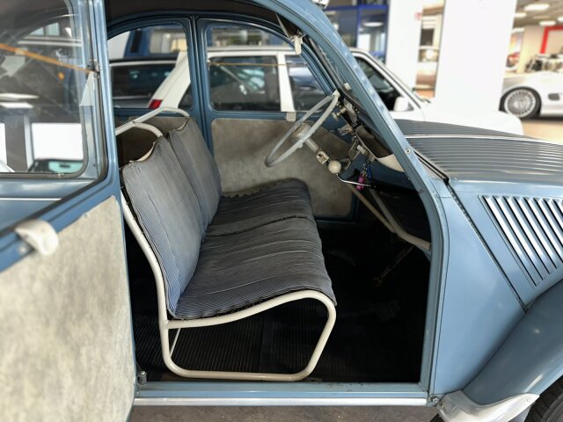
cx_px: 282
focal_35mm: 24
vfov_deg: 56.8
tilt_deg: -21.1
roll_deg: +0.1
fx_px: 390
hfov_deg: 71.6
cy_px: 211
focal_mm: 6.86
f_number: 1.78
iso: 125
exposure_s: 1/17
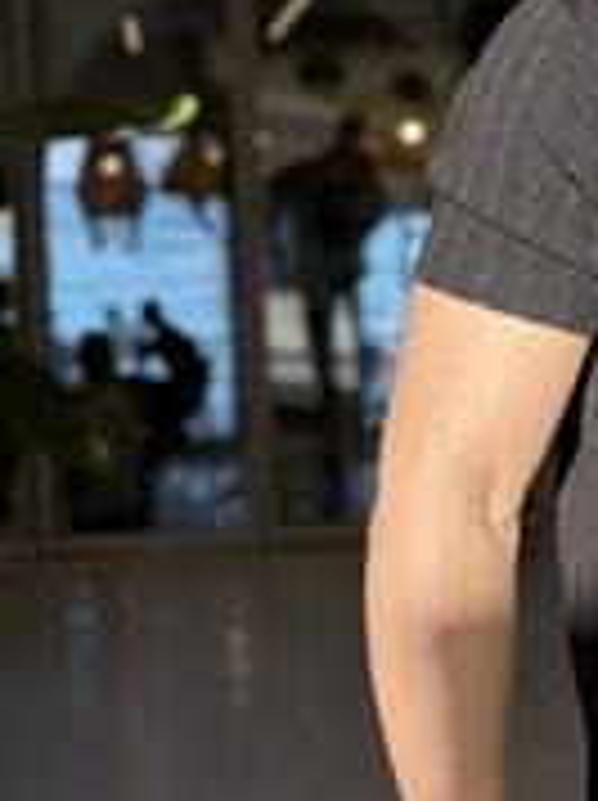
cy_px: 358
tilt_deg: -3.1
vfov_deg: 13.7
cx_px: 827
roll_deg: +1.0
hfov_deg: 10.0
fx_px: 3325
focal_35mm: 144
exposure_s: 1/2203
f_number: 1.78
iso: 80
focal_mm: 6.86
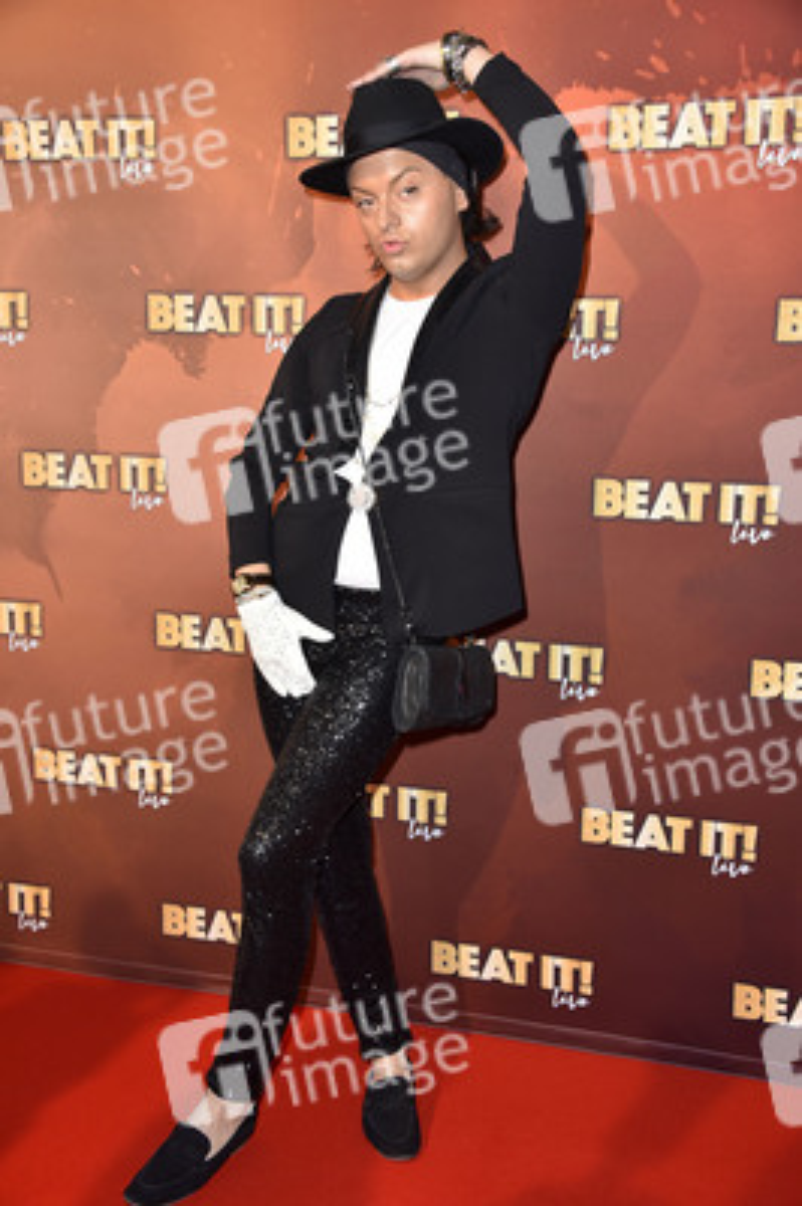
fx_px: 1406
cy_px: 603
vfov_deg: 46.4
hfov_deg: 31.8
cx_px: 401
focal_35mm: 42
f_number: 6.3
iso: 800
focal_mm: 42
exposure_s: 1/160
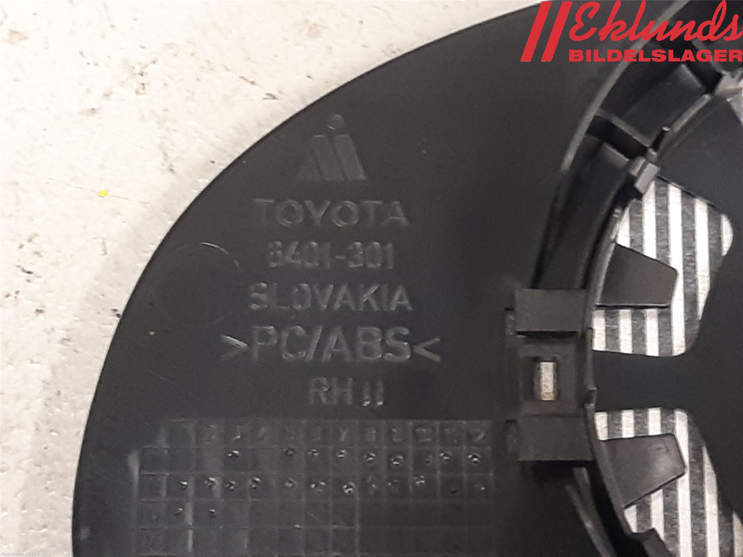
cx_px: 372
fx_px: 558
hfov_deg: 67.3
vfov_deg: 53.1
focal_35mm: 26
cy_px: 278
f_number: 1.7
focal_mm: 3.93
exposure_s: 1/33
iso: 250
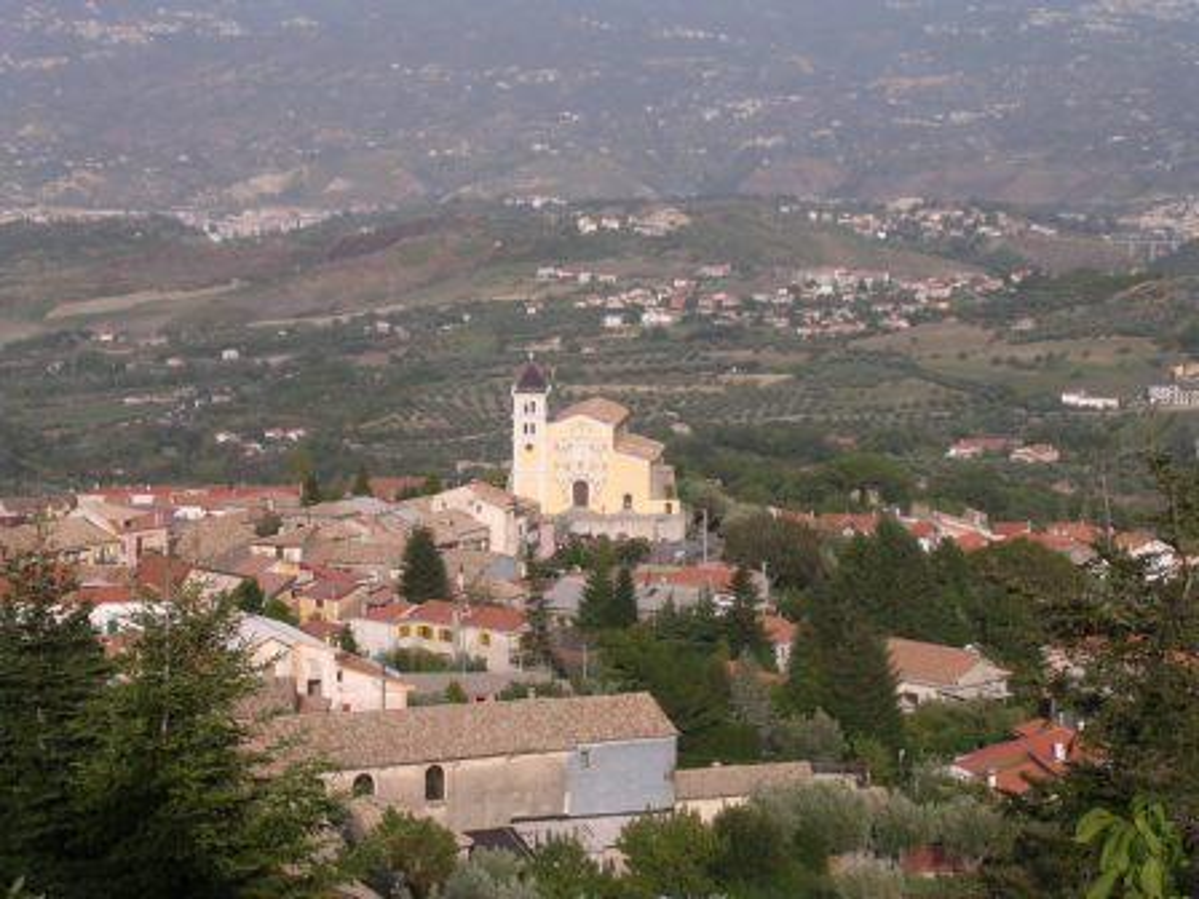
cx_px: 600
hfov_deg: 18.7
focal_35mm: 105
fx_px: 3637
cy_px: 450
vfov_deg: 14.1
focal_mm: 15.9
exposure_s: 1/408
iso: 100
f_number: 4.6
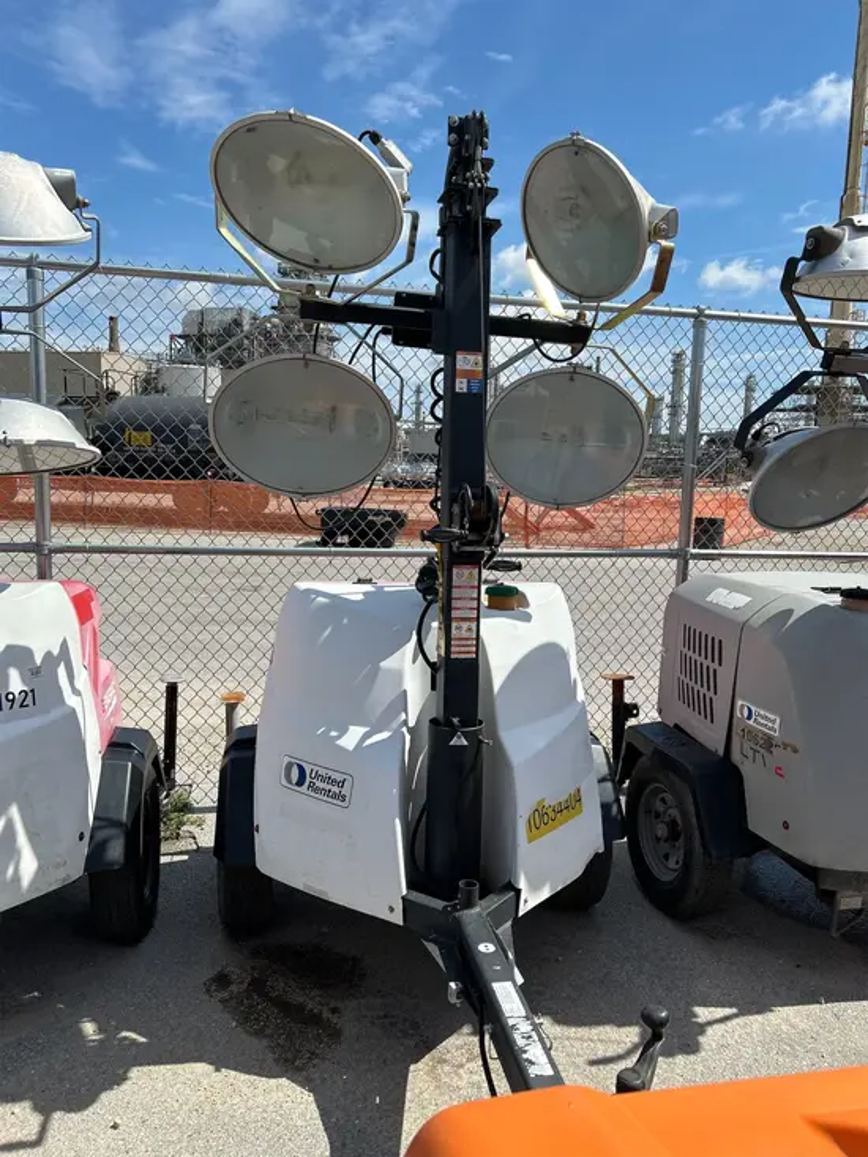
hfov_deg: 53.1
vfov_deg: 67.3
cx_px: 434
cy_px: 578
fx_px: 869
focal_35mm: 26
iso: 50
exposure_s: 1/4831
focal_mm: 5.7
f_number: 1.5
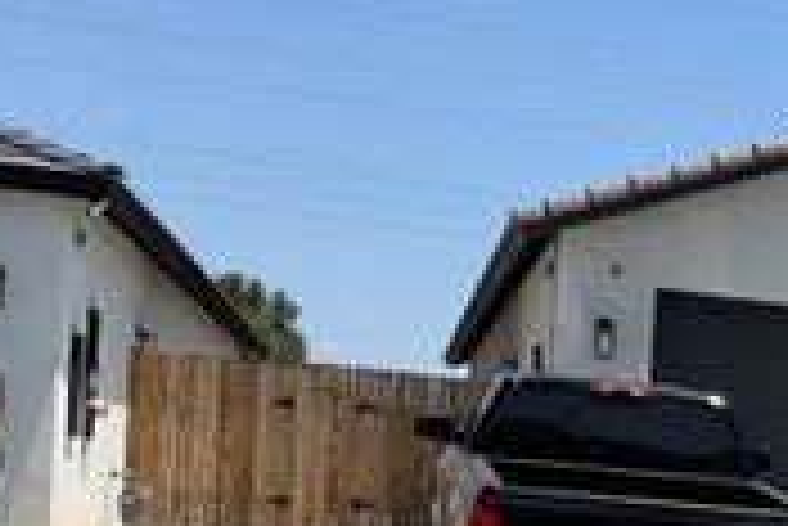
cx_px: 1067
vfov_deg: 15.3
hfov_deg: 21.1
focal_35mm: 86
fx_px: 1884
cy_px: 663
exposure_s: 1/3788
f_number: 1.8
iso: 20
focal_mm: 3
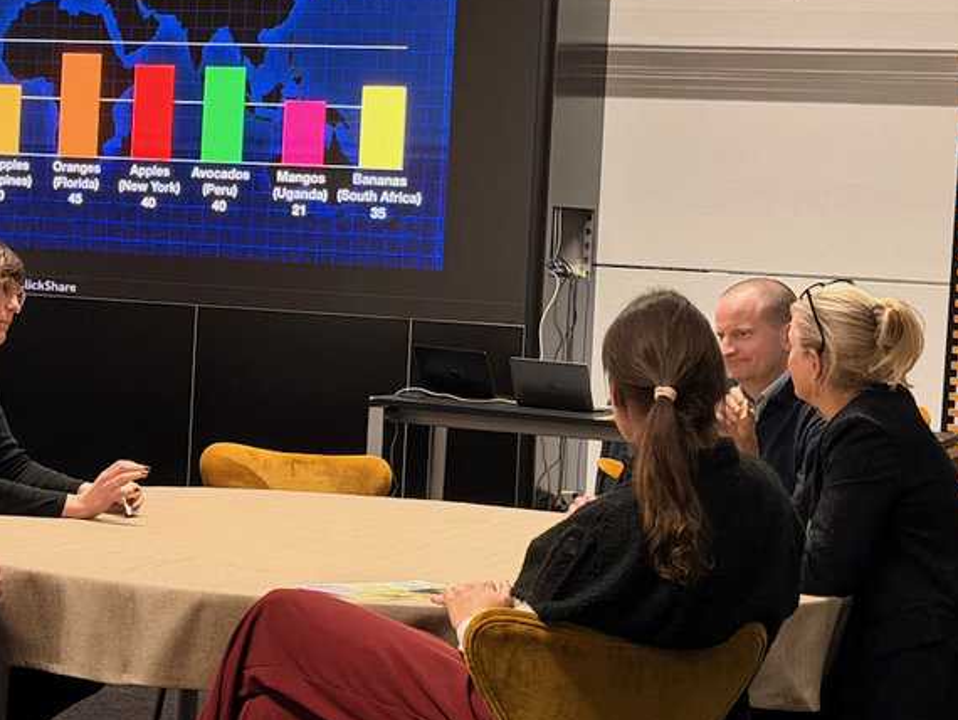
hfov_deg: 19.1
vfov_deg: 14.6
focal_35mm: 101
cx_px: 81
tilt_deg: -1.5
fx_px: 2796
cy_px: 220
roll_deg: -2.6
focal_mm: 6.76
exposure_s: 1/50
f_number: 1.78
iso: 200
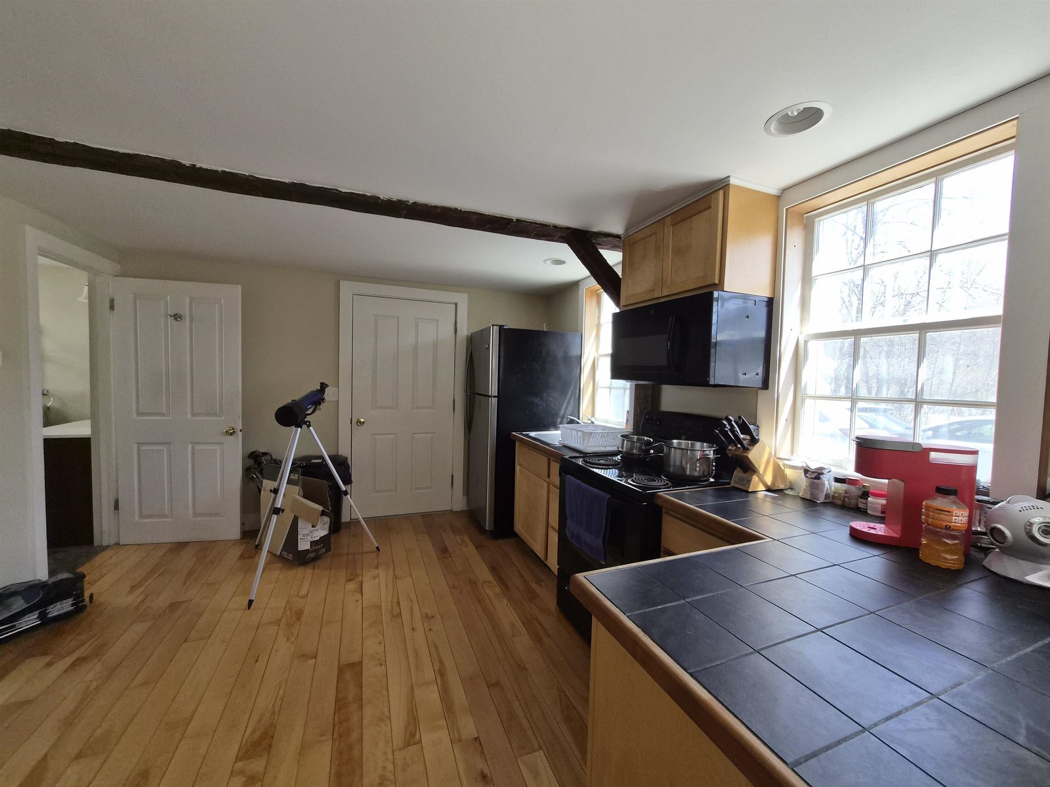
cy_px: 394
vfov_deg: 89.9
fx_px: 394
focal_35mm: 13
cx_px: 525
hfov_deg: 106.2
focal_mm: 1.7
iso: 40
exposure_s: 1/120
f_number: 2.2
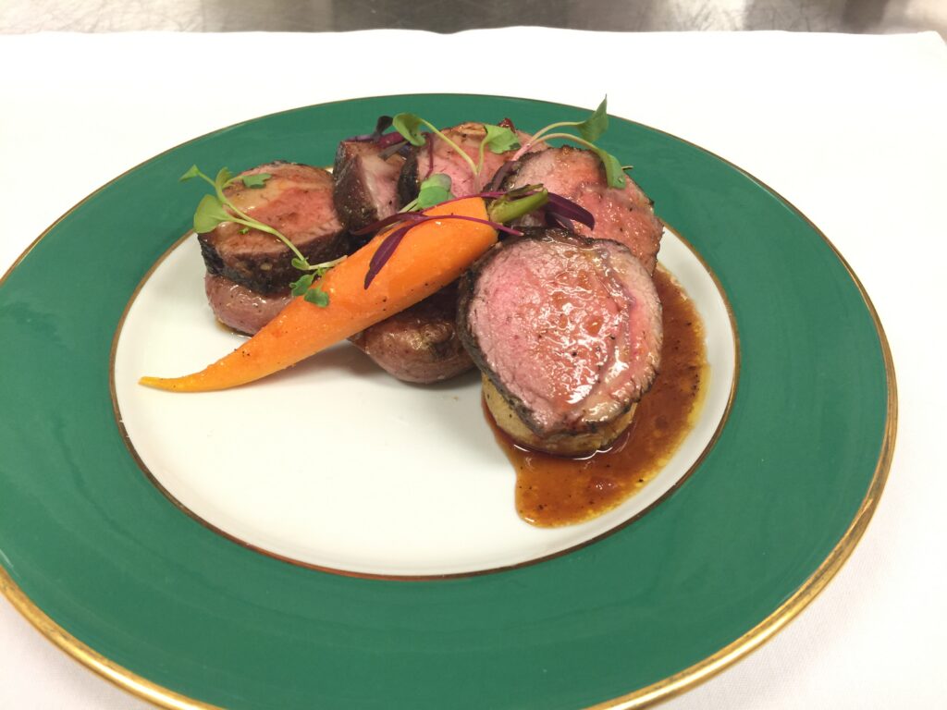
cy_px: 355
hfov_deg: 61.7
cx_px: 474
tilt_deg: -43.2
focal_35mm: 29
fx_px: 793
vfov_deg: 48.2
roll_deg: -0.1
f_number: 2.2
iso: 32
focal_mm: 4.15
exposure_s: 1/15
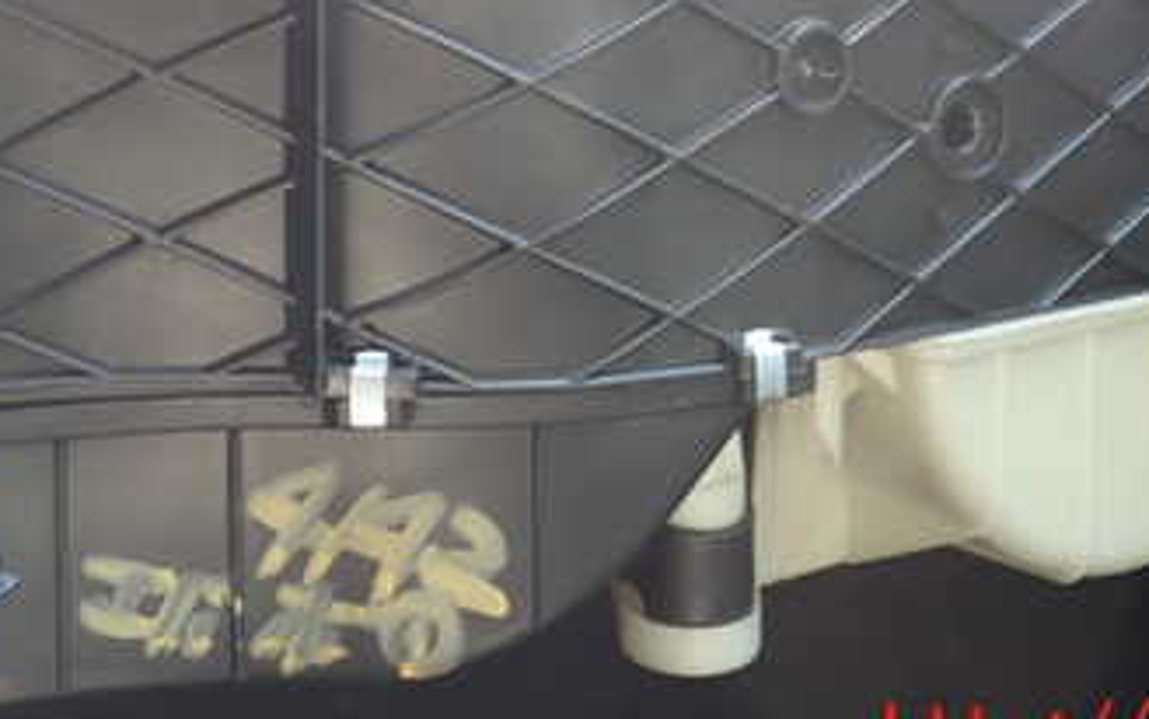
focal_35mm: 58
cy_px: -3
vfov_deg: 21.6
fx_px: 1817
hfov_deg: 35.1
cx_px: 625
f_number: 2.3
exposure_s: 1/60
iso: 100
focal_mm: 5.4
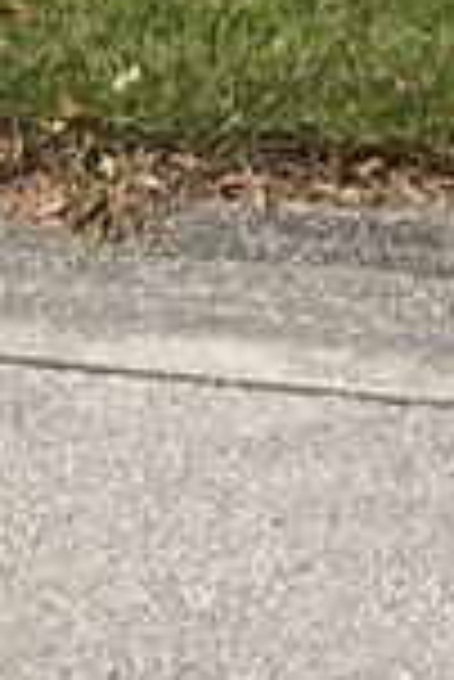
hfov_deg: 6.6
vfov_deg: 9.0
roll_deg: -0.1
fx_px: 3850
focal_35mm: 204
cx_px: -396
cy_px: -1036
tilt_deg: -1.3
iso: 25
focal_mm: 4.15
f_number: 2.2
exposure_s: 1/2262
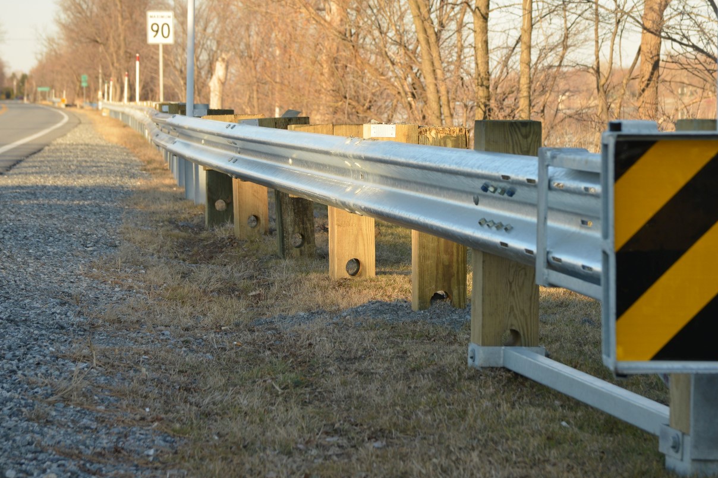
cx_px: 367
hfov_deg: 17.9
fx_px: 2273
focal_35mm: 114
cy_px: 159
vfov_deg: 12.0
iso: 320
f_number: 8
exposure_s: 1/320
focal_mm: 85
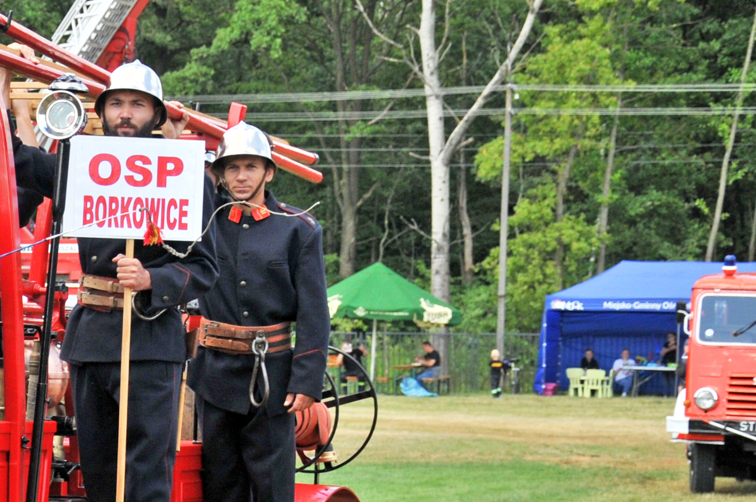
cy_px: 435
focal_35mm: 164
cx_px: -208
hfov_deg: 12.2
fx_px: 3440
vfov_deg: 8.3
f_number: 5
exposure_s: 1/640
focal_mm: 40
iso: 320
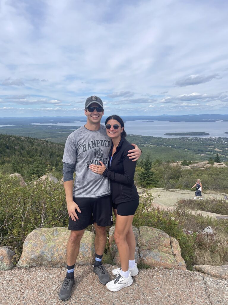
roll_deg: +1.2
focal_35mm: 26
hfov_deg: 53.1
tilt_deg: -9.6
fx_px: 228
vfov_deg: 67.3
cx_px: 114
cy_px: 152
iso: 32
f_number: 1.6
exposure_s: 1/4132
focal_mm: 4.2
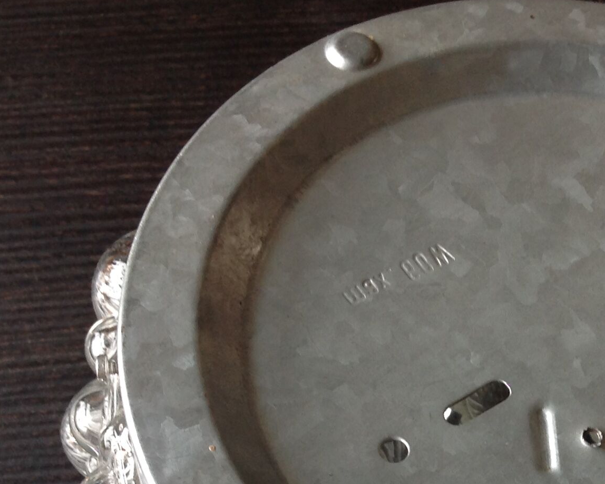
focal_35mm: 77
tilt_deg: -69.6
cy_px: 498
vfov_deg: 19.3
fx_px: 1379
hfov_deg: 24.0
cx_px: 547
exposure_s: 1/15
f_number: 2.4
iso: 64
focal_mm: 4.28
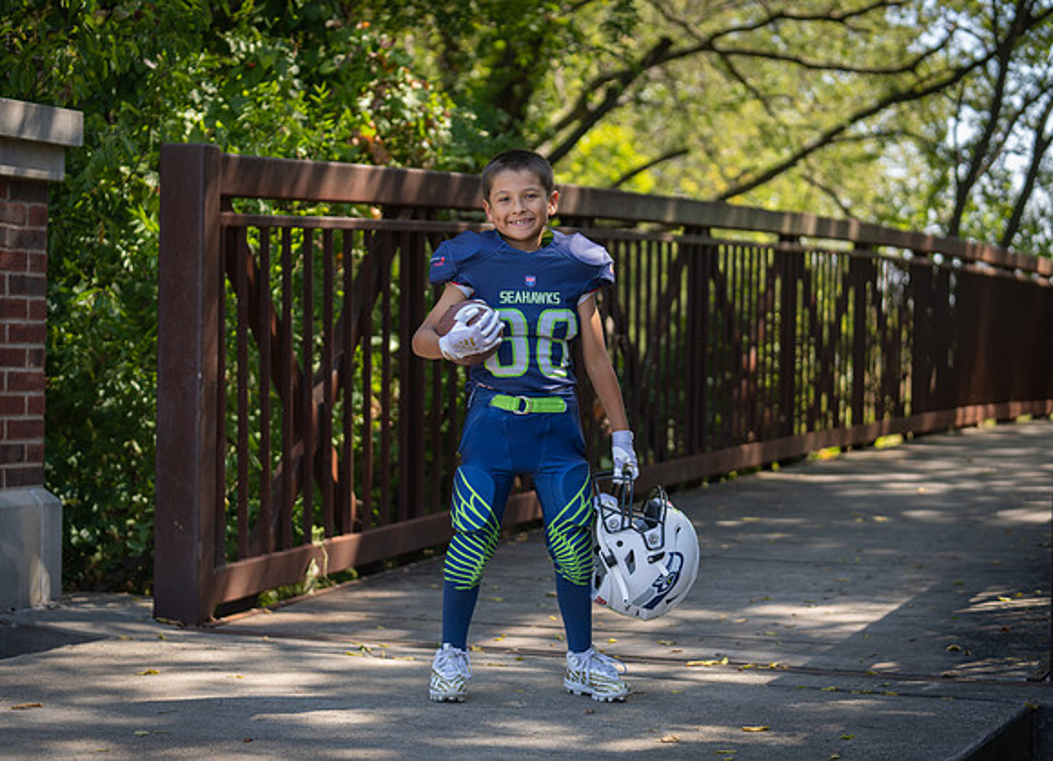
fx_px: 2261
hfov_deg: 26.2
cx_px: 536
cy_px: 375
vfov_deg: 19.1
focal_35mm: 75
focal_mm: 70
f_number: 2.8
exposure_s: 1/320
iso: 100
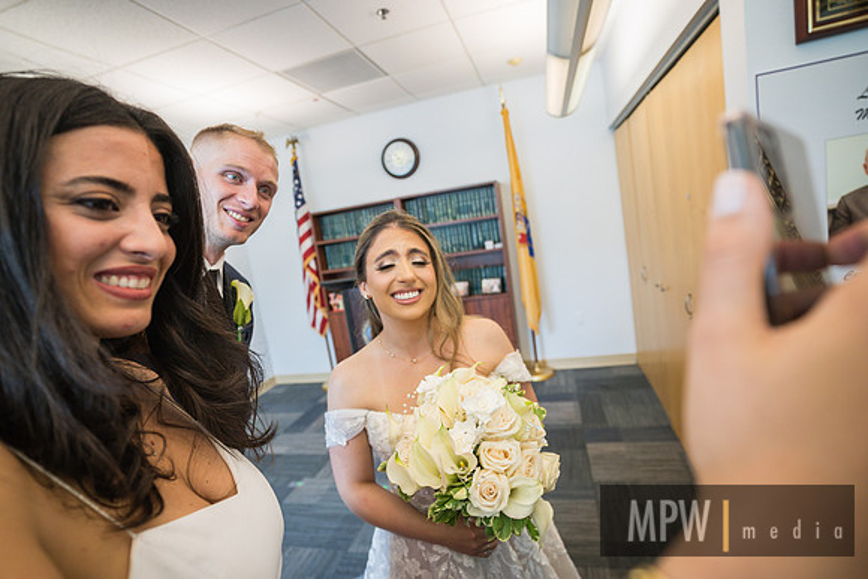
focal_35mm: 17
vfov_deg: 70.5
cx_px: 434
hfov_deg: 93.3
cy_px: 290
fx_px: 410
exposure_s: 1/125
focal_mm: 17
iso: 800
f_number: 2.8
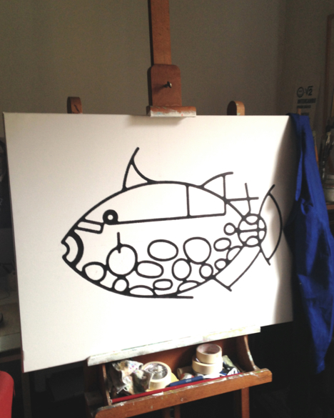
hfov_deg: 38.2
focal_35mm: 39
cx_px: 184
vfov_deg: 46.8
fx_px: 482
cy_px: 227
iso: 80
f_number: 2.4
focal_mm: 4.12
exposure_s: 1/20
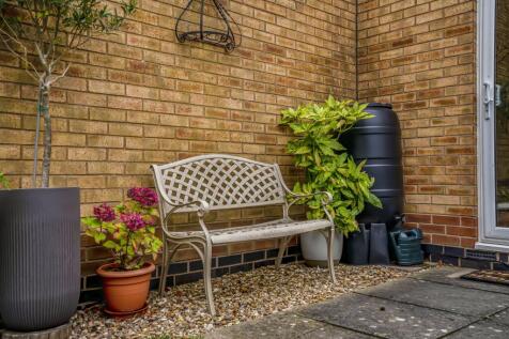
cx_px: 254
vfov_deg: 37.8
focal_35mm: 35
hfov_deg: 54.5
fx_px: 495
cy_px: 170
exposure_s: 1/20
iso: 100
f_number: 18
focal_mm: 35
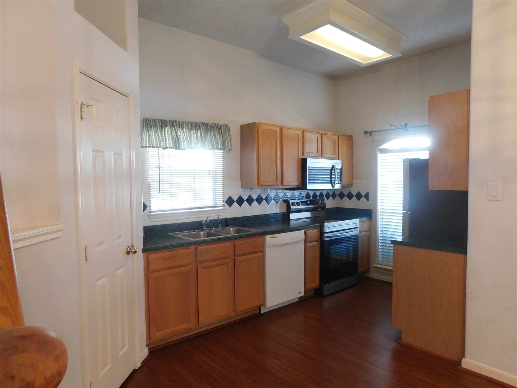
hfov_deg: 73.9
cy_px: 194
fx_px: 344
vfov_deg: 58.9
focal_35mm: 23
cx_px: 258
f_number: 3
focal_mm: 4
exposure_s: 1/30
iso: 360
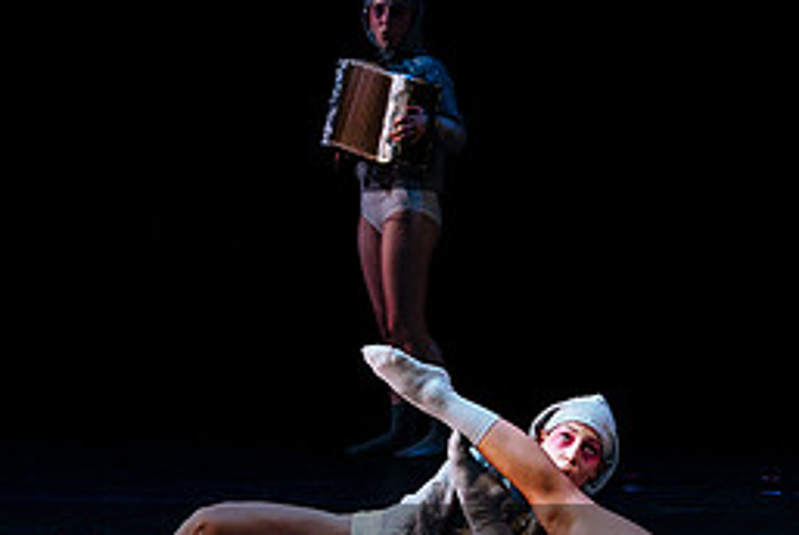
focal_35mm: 190
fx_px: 4222
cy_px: 146
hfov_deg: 10.7
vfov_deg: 7.2
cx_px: 923
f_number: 2.8
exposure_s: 1/200
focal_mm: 70
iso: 1600
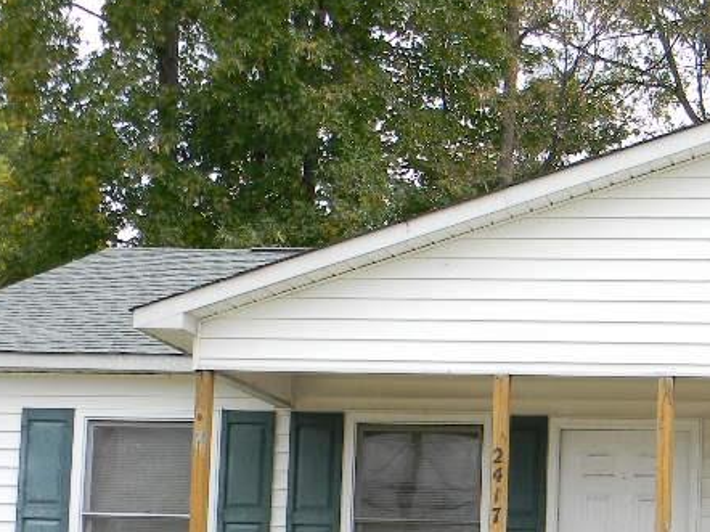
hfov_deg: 17.8
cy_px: 521
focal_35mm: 109
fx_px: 2234
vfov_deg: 13.4
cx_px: 651
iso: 80
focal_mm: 8.6
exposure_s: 1/172
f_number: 3.9
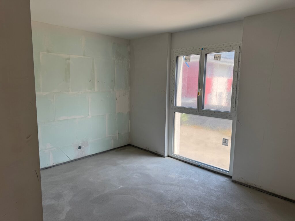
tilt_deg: -7.3
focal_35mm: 24
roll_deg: +0.2
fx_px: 205
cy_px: 110
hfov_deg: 71.6
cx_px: 148
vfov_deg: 56.8
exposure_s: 1/419
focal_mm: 6.76
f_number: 1.78
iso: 80
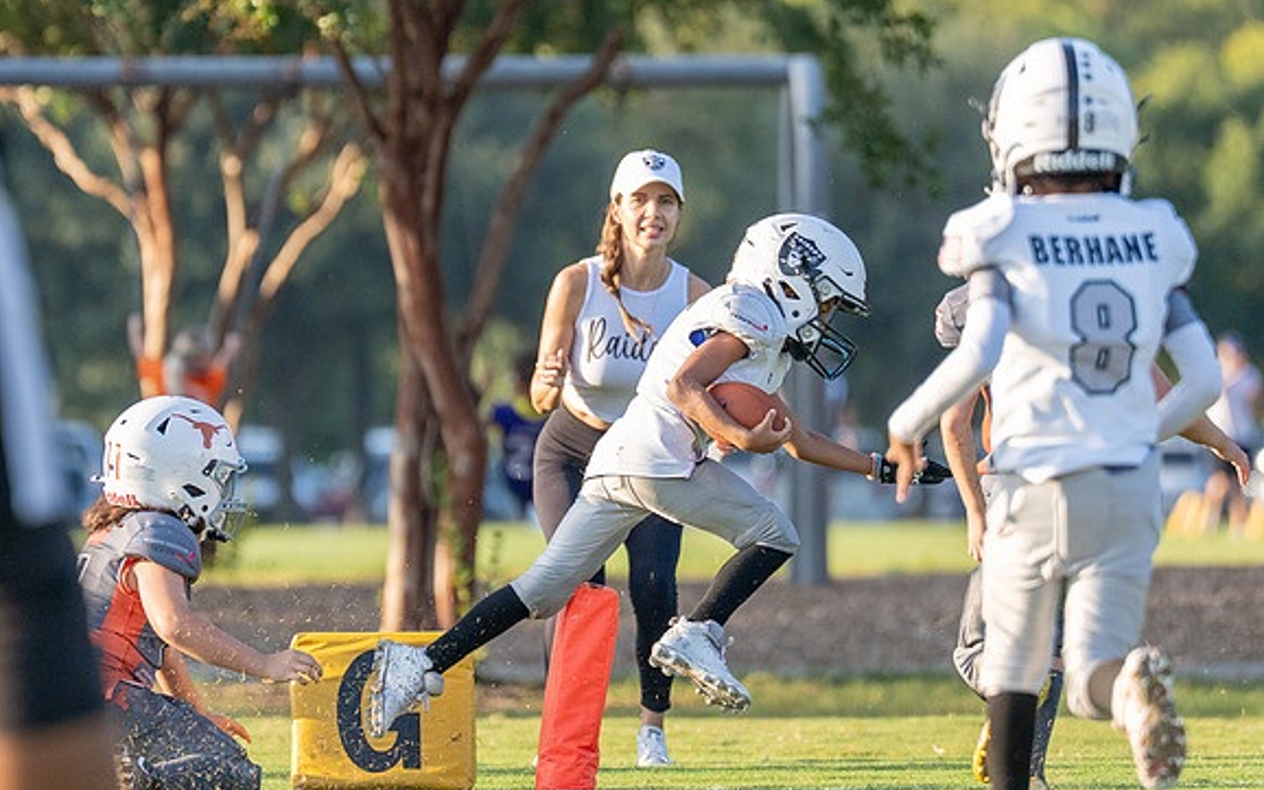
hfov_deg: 4.4
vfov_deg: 2.8
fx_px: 16360
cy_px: 311
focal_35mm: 475
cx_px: 539
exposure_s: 1/2500
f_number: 2.8
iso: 320
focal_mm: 200
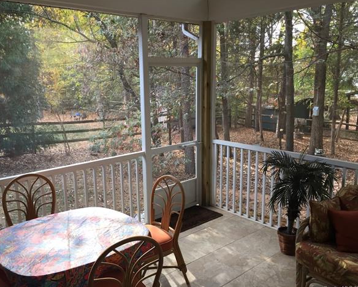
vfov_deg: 47.2
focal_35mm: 31
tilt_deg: -10.5
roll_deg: +0.4
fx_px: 329
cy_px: 145
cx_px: 172
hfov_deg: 57.1
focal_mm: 4.15
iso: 32
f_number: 2.2
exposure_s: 1/40
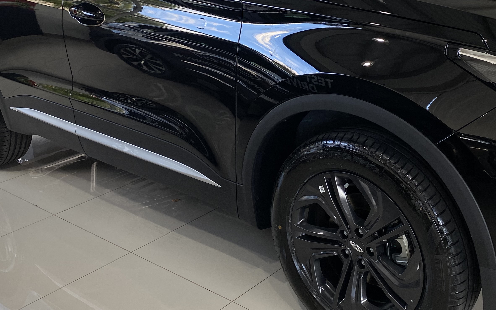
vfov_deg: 27.1
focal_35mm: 47
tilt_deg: -14.8
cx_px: 302
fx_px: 635
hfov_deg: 42.4
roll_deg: +2.6
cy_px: 80
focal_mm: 4.25
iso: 64
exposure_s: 1/120
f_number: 1.8
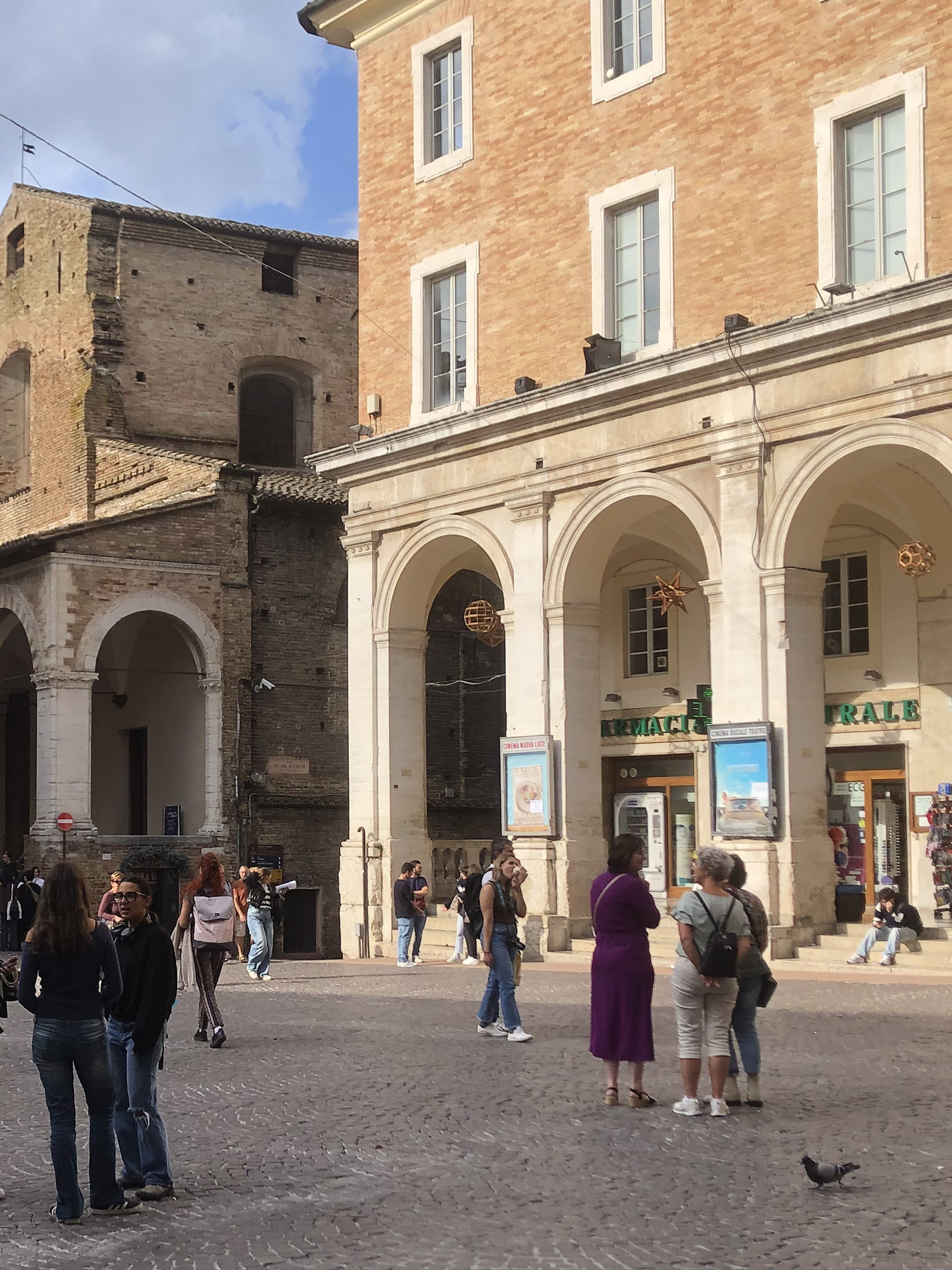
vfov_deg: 37.4
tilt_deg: +2.6
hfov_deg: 27.8
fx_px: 1870
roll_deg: +1.0
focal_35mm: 51
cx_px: 148
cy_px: 744
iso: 20
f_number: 1.8
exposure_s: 1/1200
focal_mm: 4
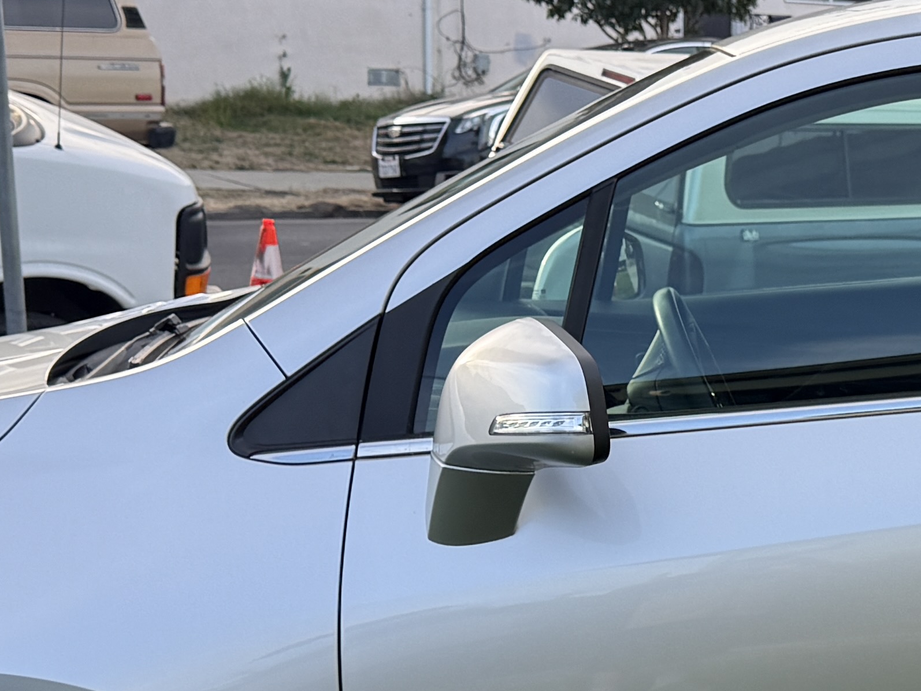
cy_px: 599
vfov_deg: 17.0
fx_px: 2288
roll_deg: -2.7
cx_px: 934
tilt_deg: -12.9
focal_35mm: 86
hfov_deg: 21.9
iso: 100
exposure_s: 1/979
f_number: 1.78
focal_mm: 6.76
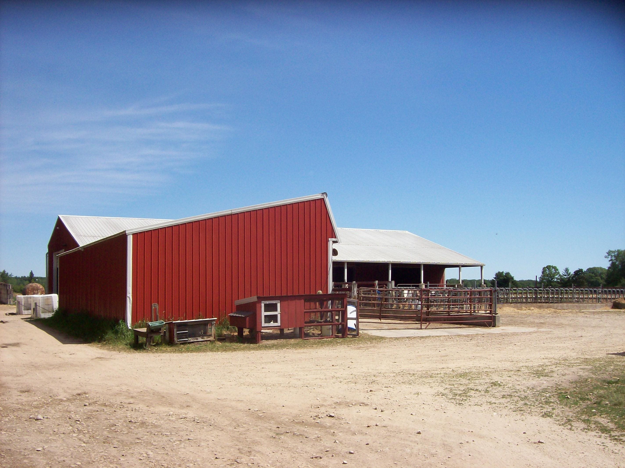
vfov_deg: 39.6
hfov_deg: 51.4
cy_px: 234
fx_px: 650
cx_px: 312
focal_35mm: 36
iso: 80
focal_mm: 6
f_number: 4.8
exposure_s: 1/971
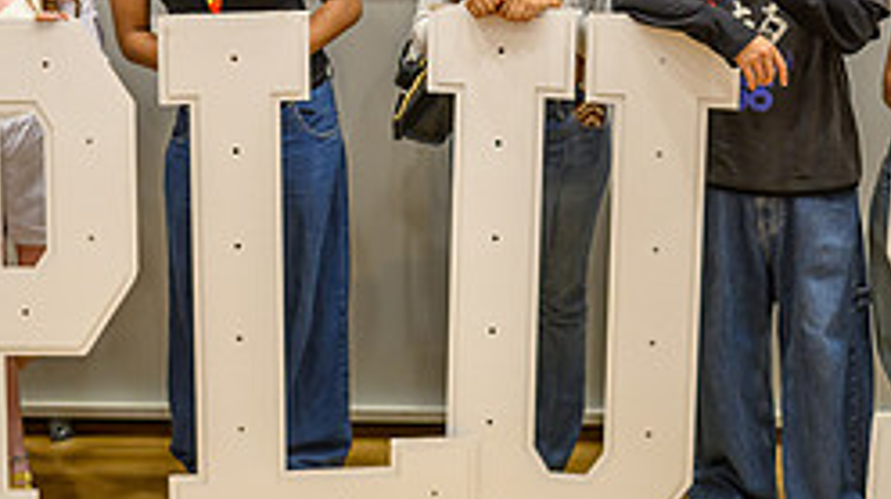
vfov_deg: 12.4
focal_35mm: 97
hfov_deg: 21.9
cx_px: 255
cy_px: 88
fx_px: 2290
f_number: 2.2
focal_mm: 39
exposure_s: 1/250
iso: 1800
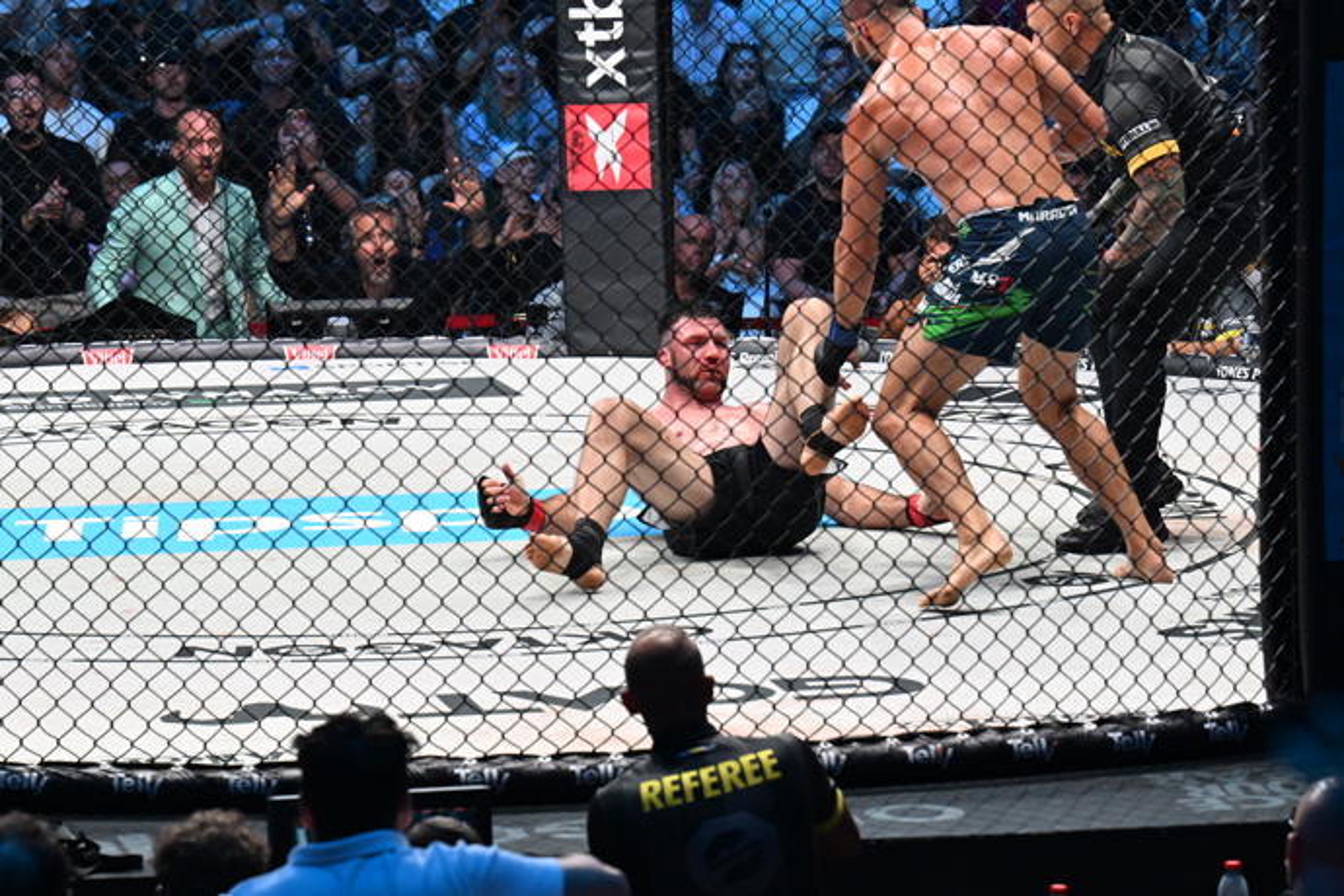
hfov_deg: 11.0
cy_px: 448
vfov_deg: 7.3
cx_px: 672
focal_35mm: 187
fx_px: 6981
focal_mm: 125
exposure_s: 1/640
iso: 3200
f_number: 4.5
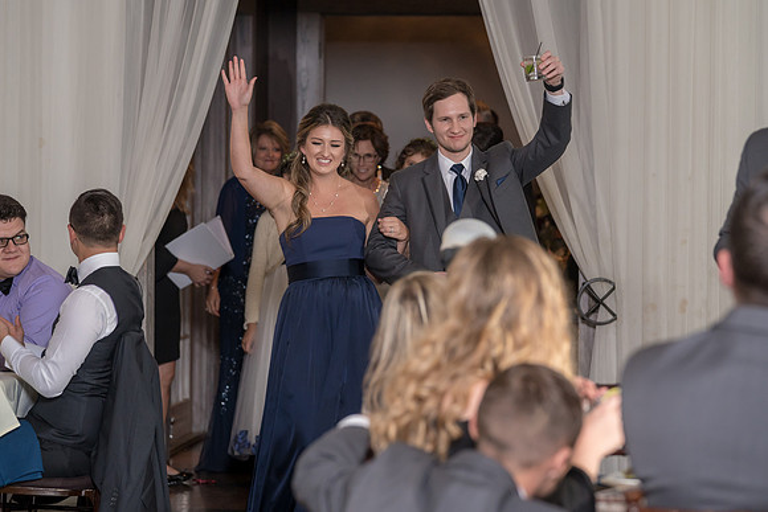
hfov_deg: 14.9
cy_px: 227
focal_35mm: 138
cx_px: 384
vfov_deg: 10.0
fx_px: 2943
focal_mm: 124
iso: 2000
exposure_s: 1/200
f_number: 4.5
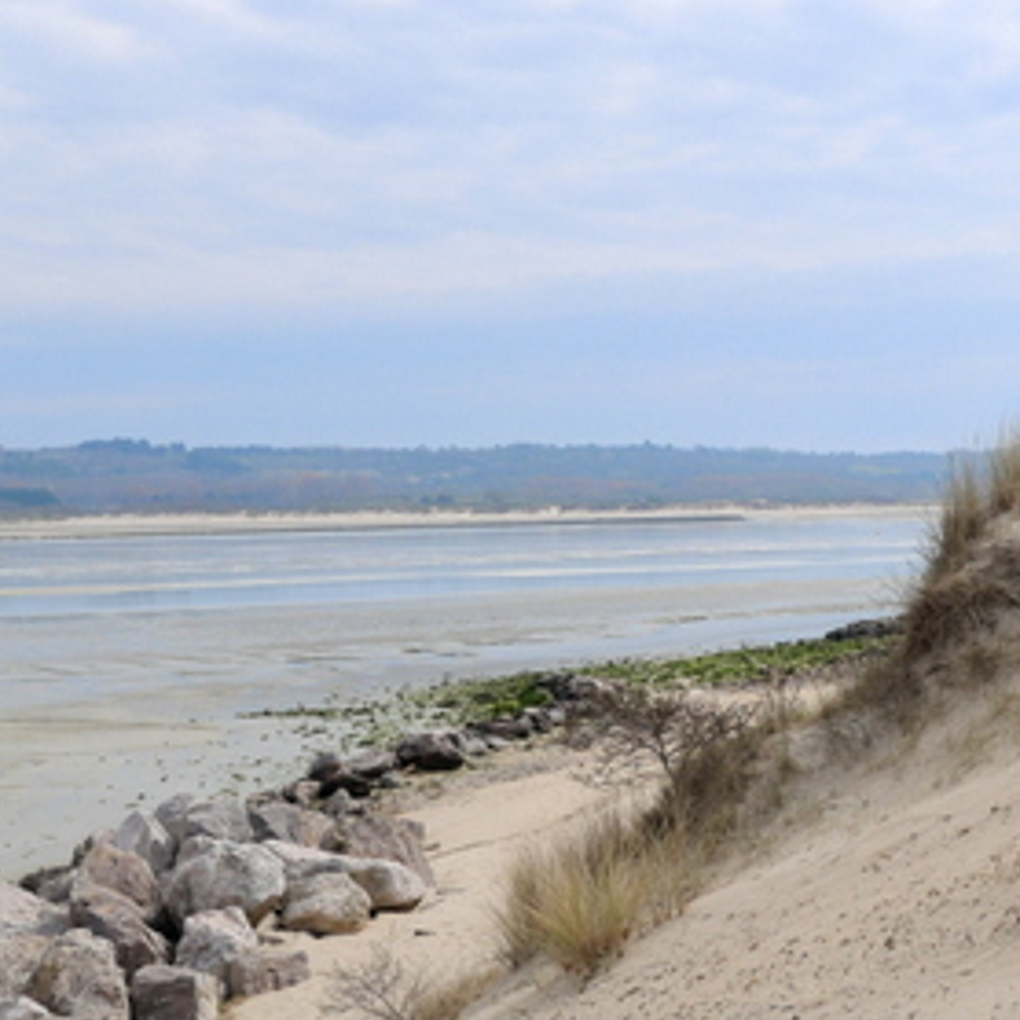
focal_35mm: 61
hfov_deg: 27.7
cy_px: 708
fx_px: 2034
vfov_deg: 27.9
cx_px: 796
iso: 800
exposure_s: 1/500
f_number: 8
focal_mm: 12
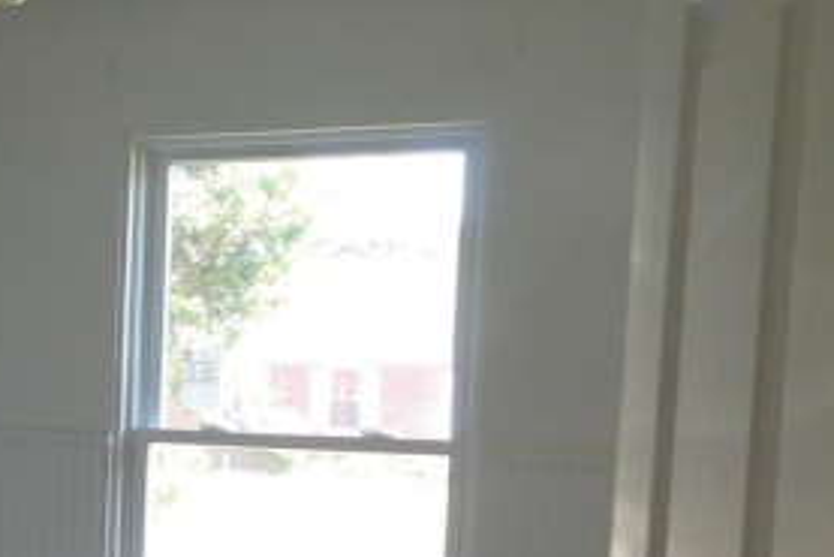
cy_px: 533
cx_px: -5
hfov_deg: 27.2
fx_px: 1622
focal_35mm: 70
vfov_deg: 19.0
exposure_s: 1/30
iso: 125
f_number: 3.2
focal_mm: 4.9
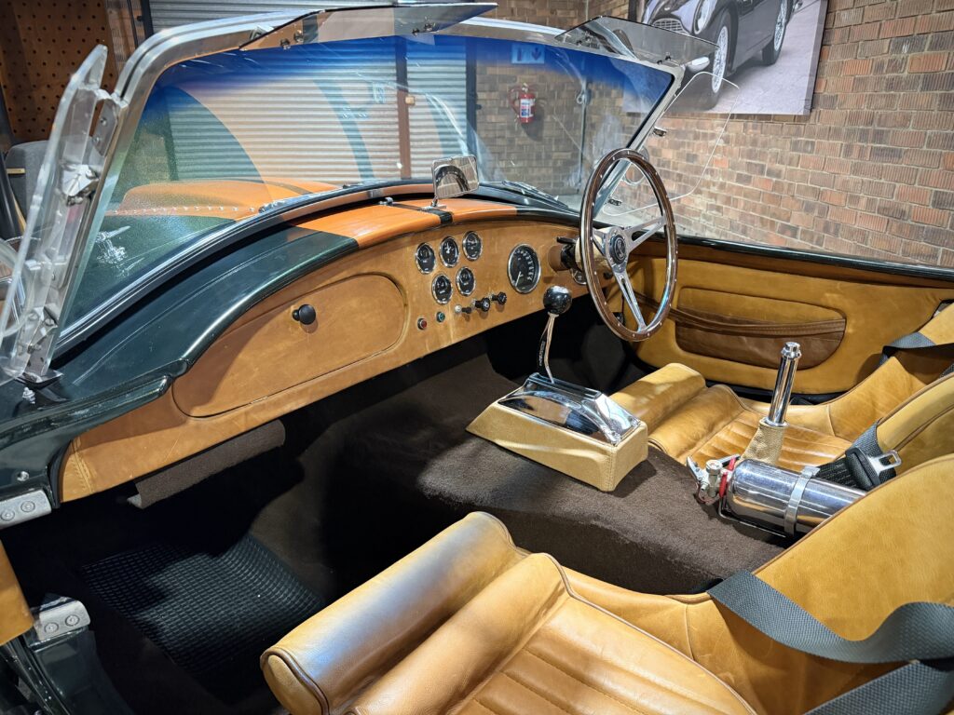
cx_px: 477
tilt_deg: -20.4
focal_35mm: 24
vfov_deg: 56.8
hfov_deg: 71.6
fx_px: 661
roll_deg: -0.2
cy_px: 358
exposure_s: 1/50
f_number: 1.78
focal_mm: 6.76
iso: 640
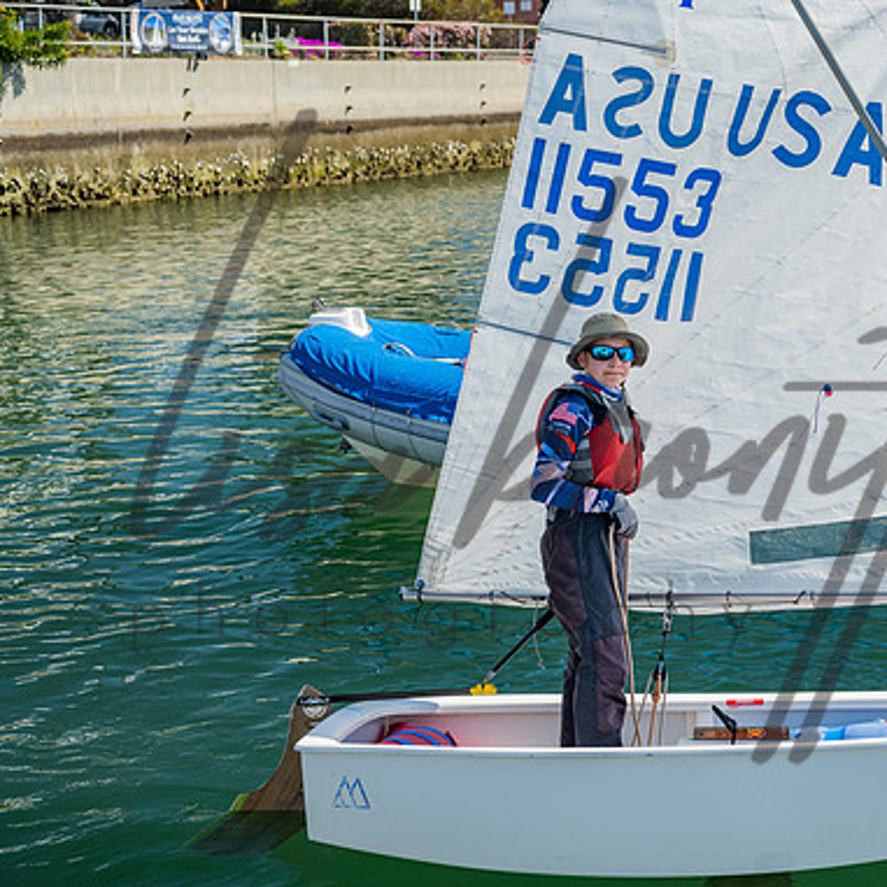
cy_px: 441
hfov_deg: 25.8
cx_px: 650
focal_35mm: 66
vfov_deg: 26.1
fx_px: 1913
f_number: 5.6
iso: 100
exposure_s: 1/200
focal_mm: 51
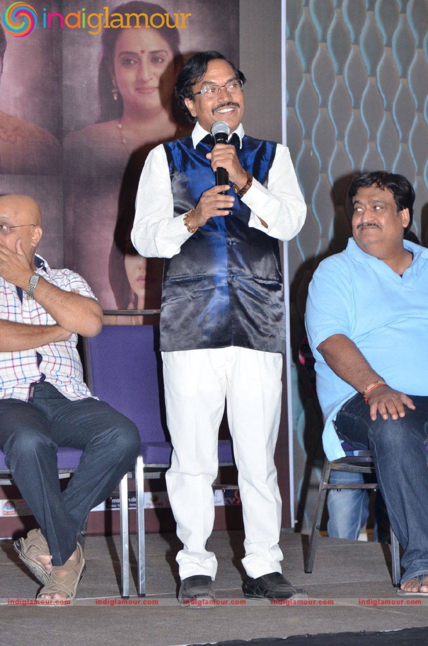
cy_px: 323
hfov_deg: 10.7
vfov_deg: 16.1
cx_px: 214
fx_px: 2285
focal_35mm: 128
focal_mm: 85
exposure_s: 1/125
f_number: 5.6
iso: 1250
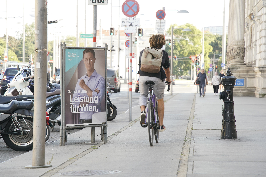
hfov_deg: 15.3
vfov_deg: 10.2
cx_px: 133
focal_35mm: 134
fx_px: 990
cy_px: 88
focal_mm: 134
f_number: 8
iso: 500
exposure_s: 1/100
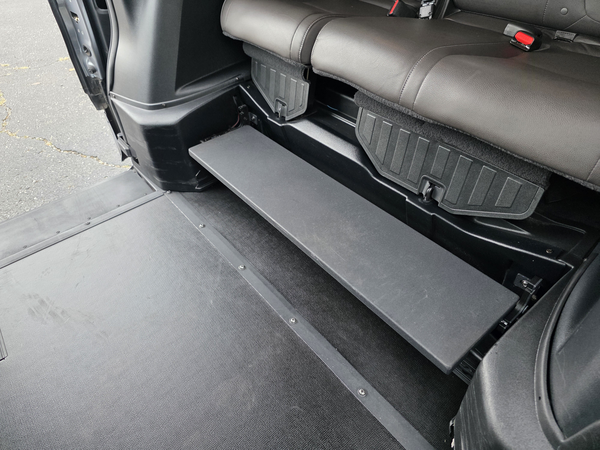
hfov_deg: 73.9
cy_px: 225
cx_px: 300
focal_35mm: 23
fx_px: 399
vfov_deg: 58.9
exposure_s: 1/180
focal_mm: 6.3
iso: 160
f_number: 1.7
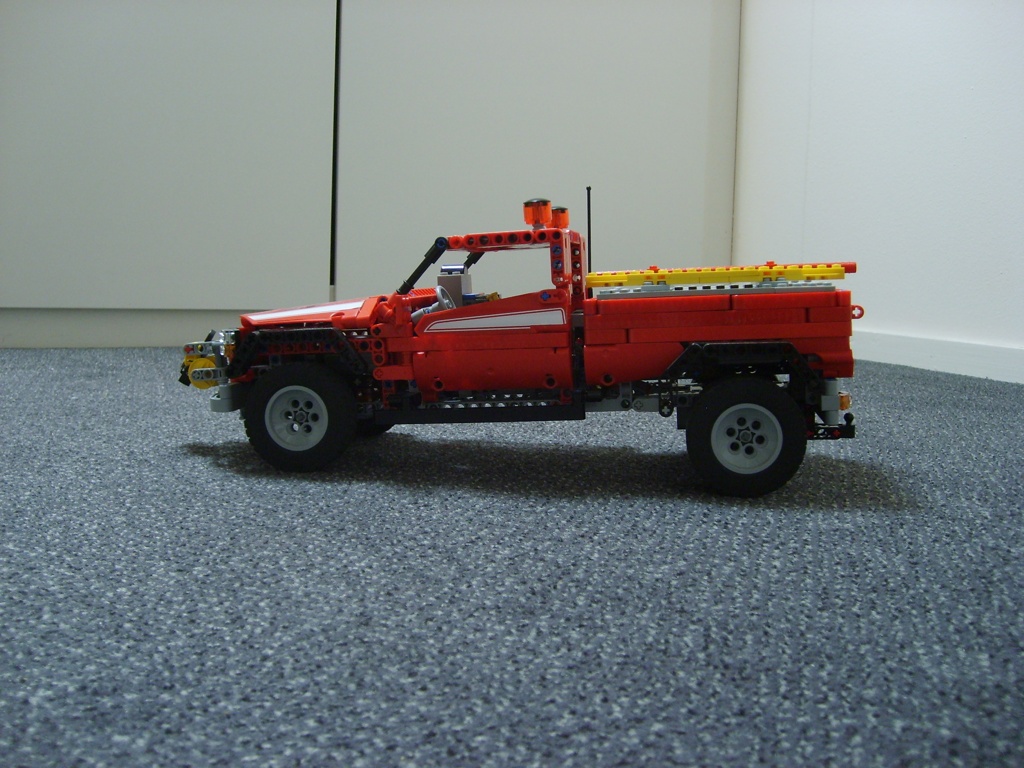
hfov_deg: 52.6
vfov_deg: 40.7
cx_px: 512
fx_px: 1035
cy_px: 384
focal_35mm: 35
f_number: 2.8
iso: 139
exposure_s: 1/15
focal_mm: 5.8
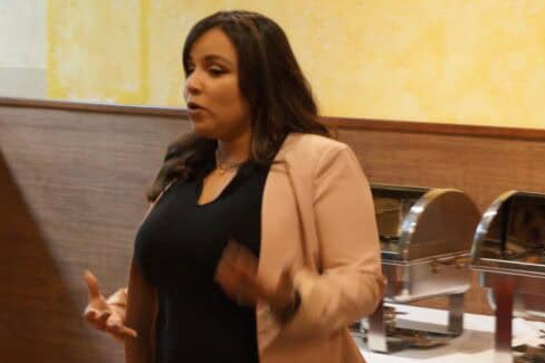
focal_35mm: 130
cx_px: 249
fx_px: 1964
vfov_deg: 10.5
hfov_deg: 15.8
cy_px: 275
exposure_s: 1/15
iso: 3200
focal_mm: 55
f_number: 5.6
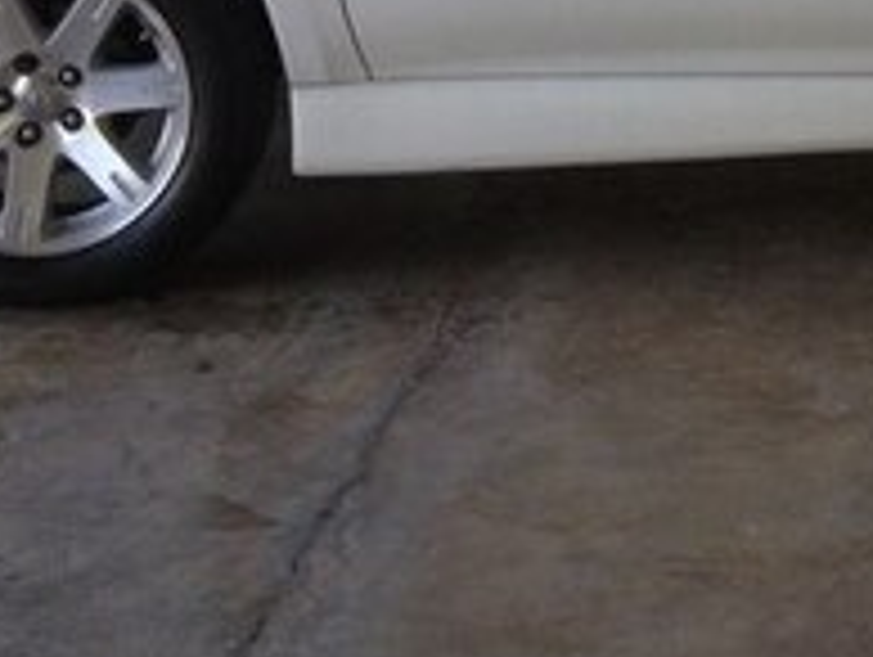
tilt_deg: -7.2
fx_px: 3005
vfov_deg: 11.8
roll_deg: +1.4
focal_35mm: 119
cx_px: 1022
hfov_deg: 15.9
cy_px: -389
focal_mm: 4.28
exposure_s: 1/120
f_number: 2.4
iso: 64
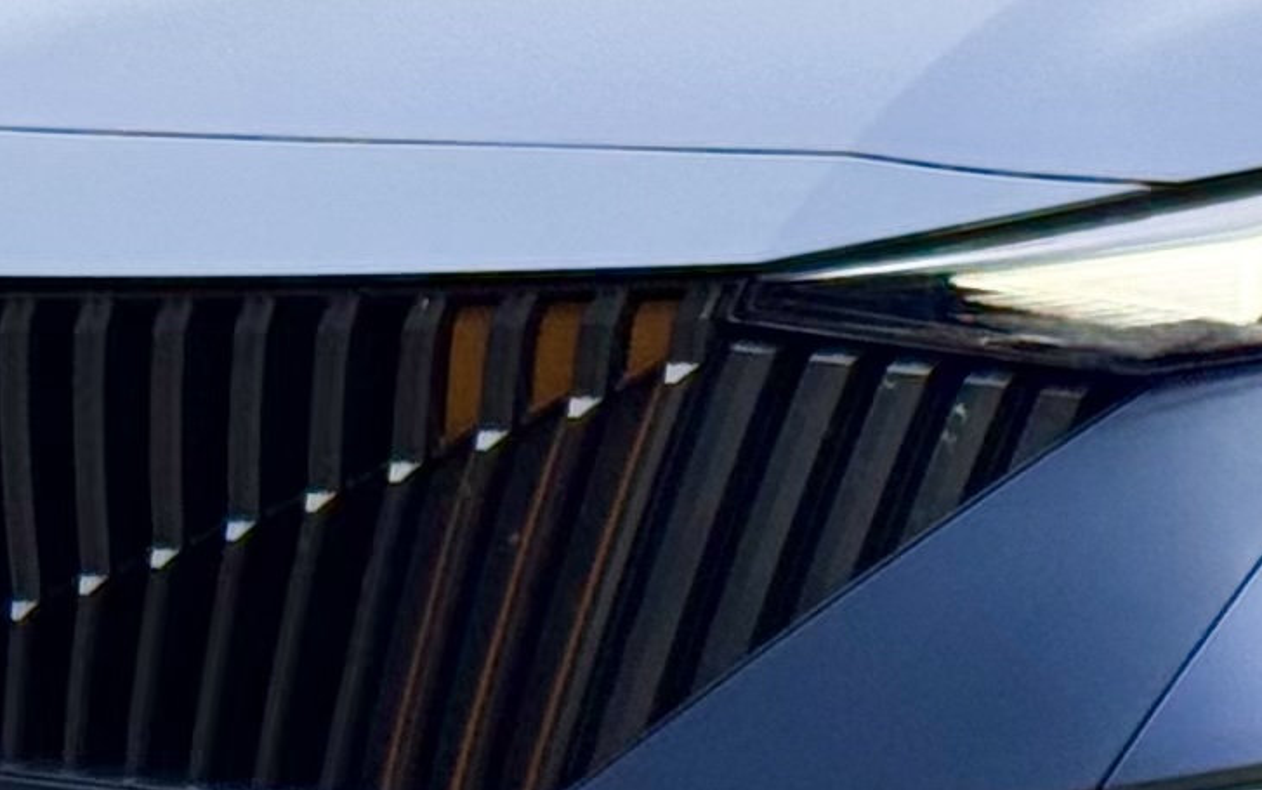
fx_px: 9703
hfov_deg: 7.4
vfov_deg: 4.7
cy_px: 14
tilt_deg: -4.5
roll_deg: +0.5
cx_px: 1429
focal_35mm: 282
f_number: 1.78
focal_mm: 6.76
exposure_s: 1/149
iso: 50
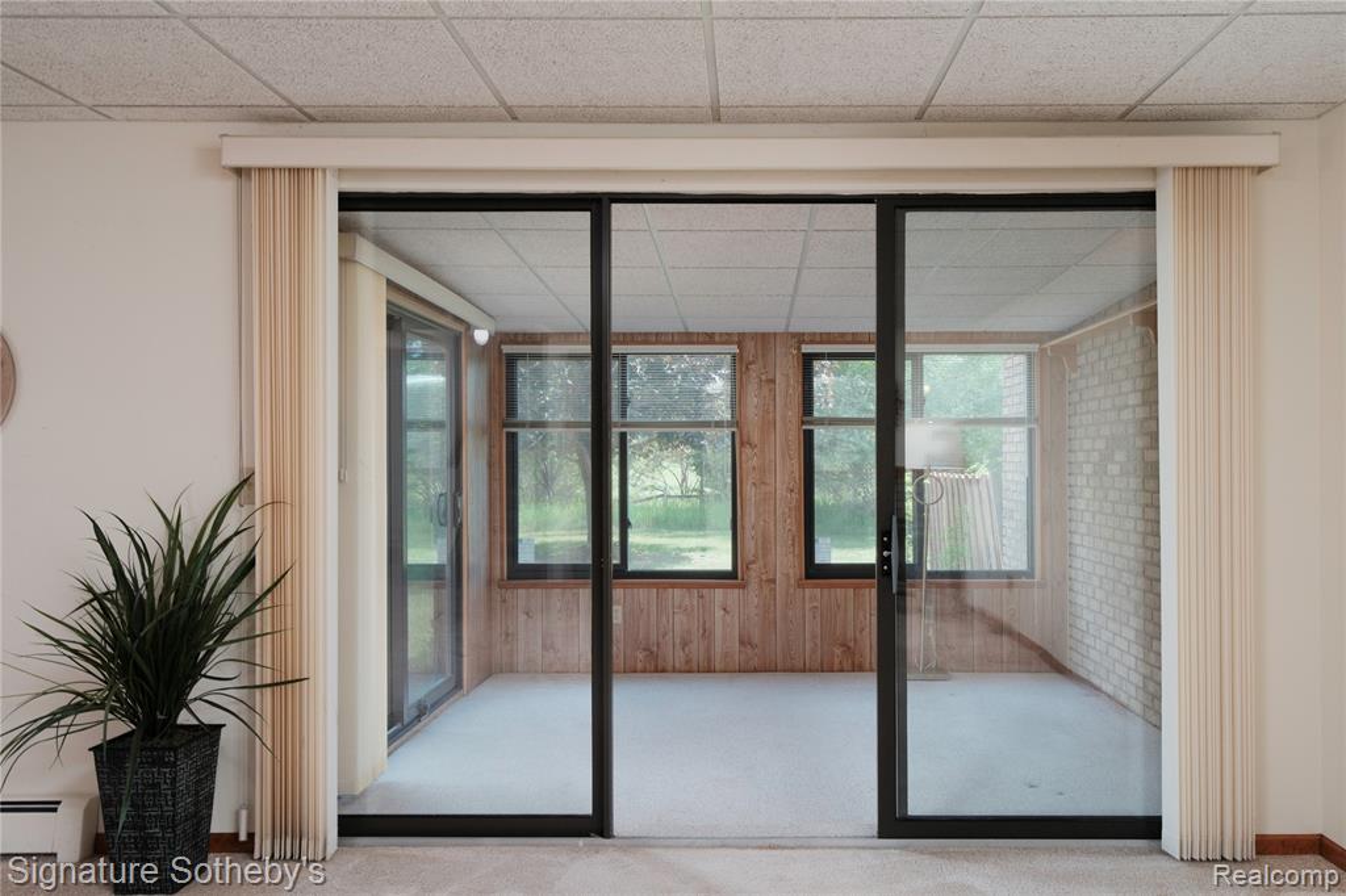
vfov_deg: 49.5
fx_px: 972
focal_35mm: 26
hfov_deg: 69.4
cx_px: 673
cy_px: 448
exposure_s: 1/125
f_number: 7.1
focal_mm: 17.1
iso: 640
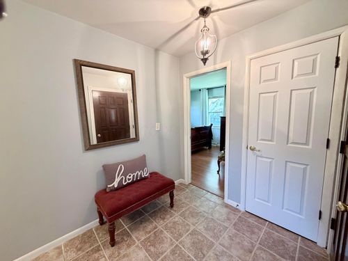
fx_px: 141
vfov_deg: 85.7
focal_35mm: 14
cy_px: 130
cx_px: 174
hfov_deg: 102.1
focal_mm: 2.22
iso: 320
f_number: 2.2
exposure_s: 1/60
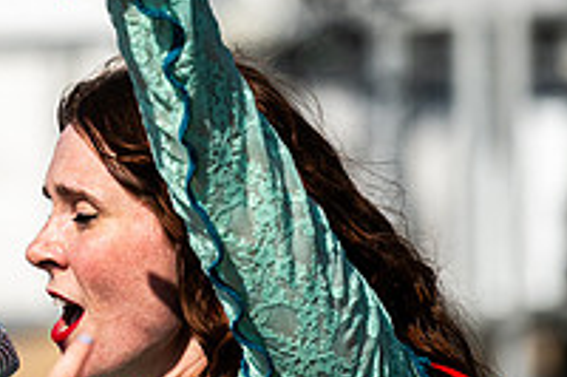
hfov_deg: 2.7
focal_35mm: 761
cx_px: 110
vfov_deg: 1.8
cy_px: 210
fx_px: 11976
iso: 200
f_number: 4
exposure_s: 1/5000
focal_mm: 200
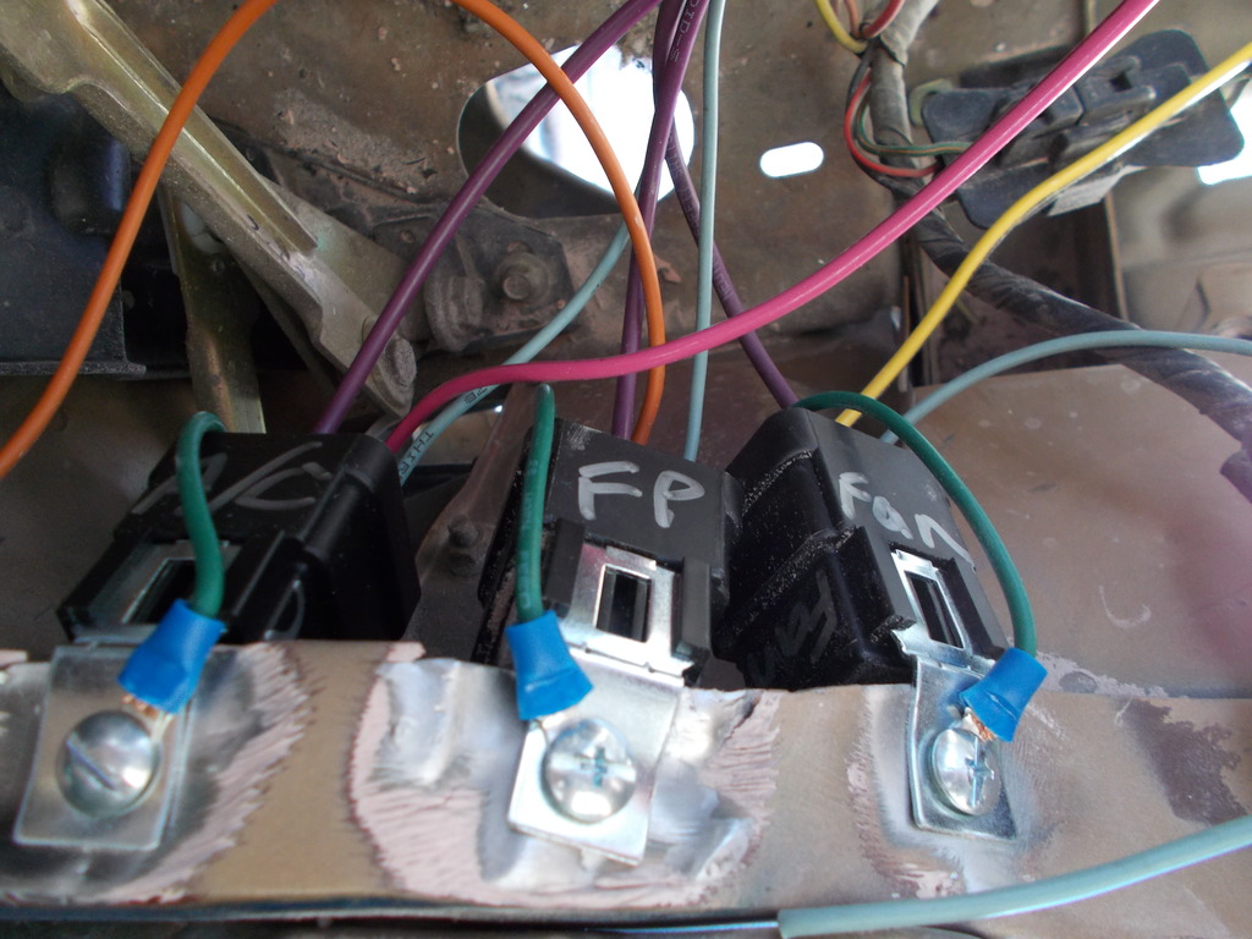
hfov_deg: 60.0
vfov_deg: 46.8
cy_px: 470
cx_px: 626
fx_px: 1085
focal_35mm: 30
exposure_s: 1/13
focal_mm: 5.3
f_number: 3.4
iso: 200
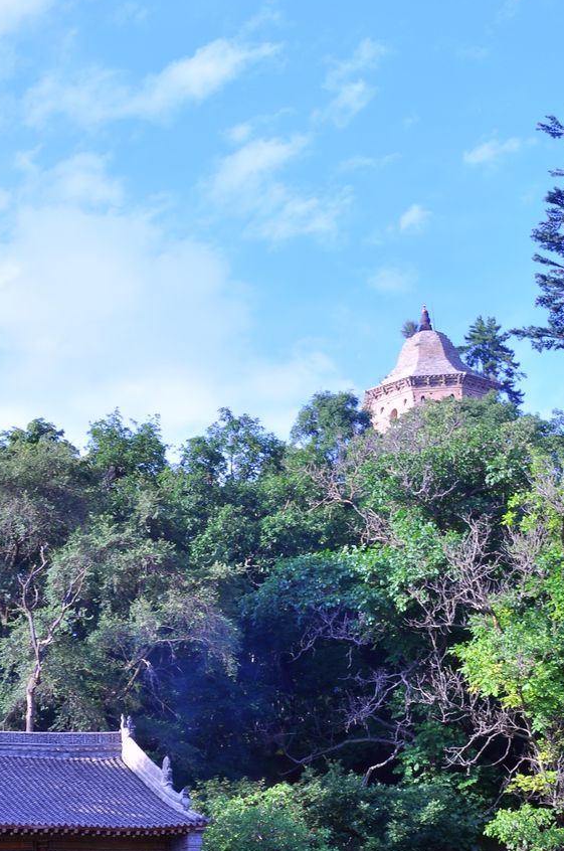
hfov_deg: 13.1
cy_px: 384
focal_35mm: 104
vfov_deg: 19.7
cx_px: 386
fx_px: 2447
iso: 200
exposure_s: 1/80
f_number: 11
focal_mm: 45
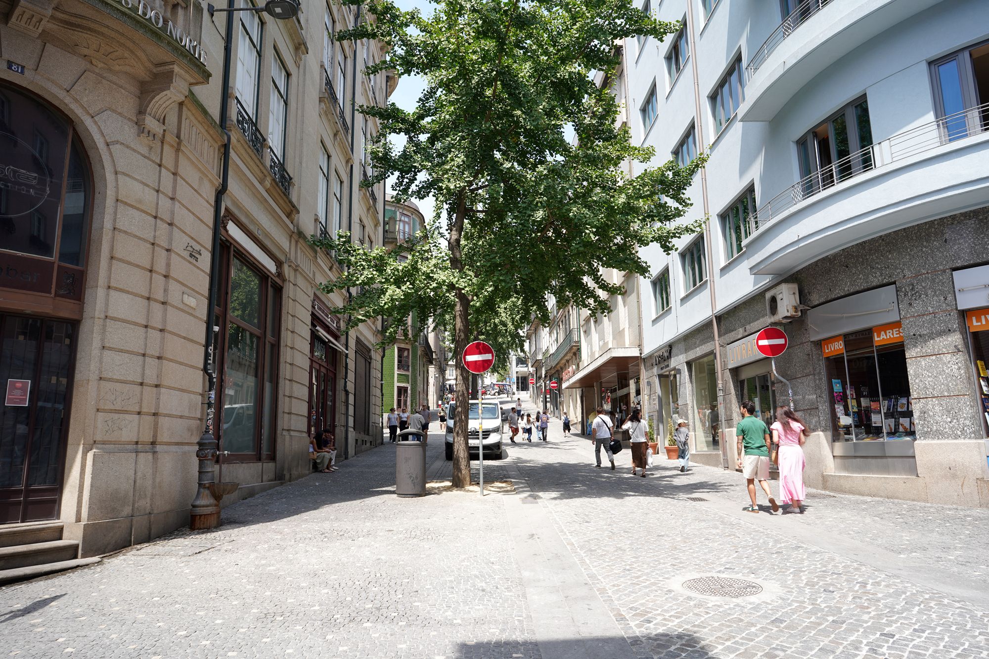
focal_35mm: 24
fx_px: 659
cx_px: 494
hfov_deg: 73.7
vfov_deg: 53.1
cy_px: 330
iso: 100
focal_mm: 24
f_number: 9
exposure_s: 1/100
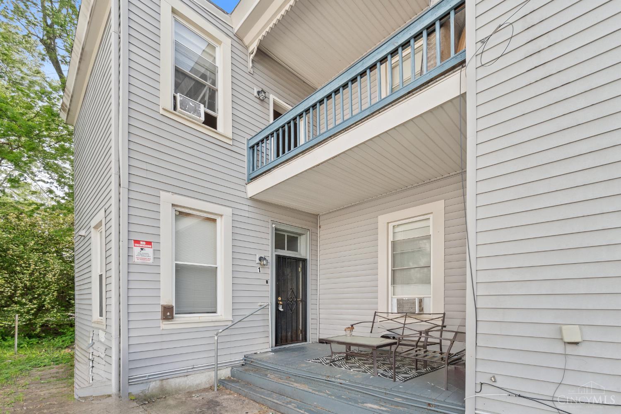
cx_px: 310
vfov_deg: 77.3
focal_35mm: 15
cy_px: 207
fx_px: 259
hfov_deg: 100.4
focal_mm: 10
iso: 400
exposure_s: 1/400
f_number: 8
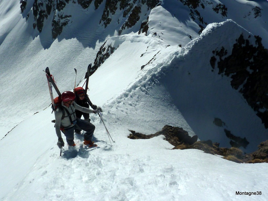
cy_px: 100
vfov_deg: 55.0
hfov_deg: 69.3
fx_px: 194
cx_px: 134
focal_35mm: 25
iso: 80
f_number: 6.3
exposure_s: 1/1600
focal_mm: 4.1
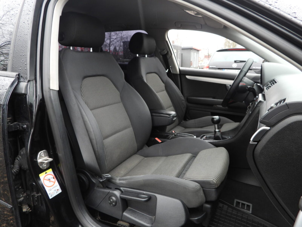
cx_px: 151
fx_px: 209
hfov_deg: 71.6
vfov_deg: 56.8
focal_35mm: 24
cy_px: 114
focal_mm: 4.3
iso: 100
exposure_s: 1/50
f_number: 2.8
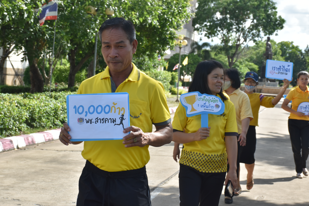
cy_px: 103
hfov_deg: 27.0
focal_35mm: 75
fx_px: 644
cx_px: 154
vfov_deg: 18.2
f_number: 9
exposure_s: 1/320
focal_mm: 50
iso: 200
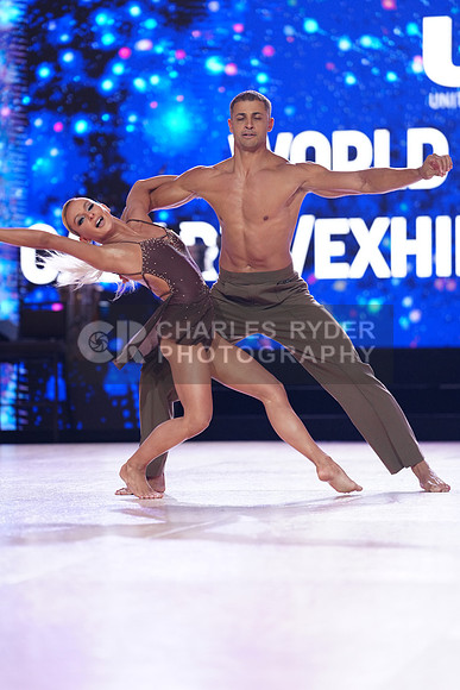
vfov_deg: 15.1
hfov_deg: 10.1
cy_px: 345
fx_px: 2605
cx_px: 230
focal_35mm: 136
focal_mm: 136
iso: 2000
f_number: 2.8
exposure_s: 1/400
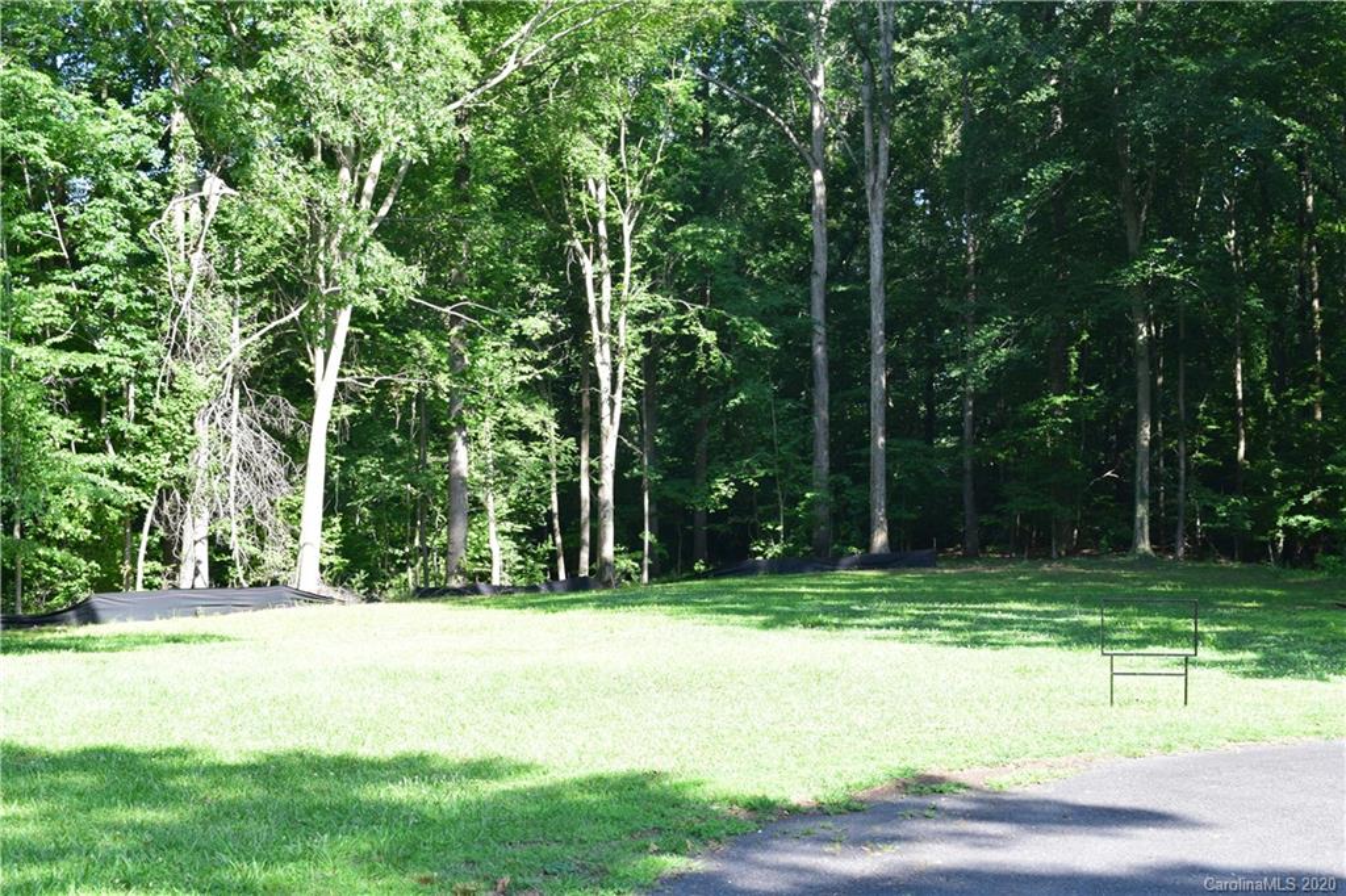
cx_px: 673
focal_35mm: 51
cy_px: 448
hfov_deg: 38.9
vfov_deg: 26.5
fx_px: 1906
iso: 400
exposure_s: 1/160
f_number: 9
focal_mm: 34
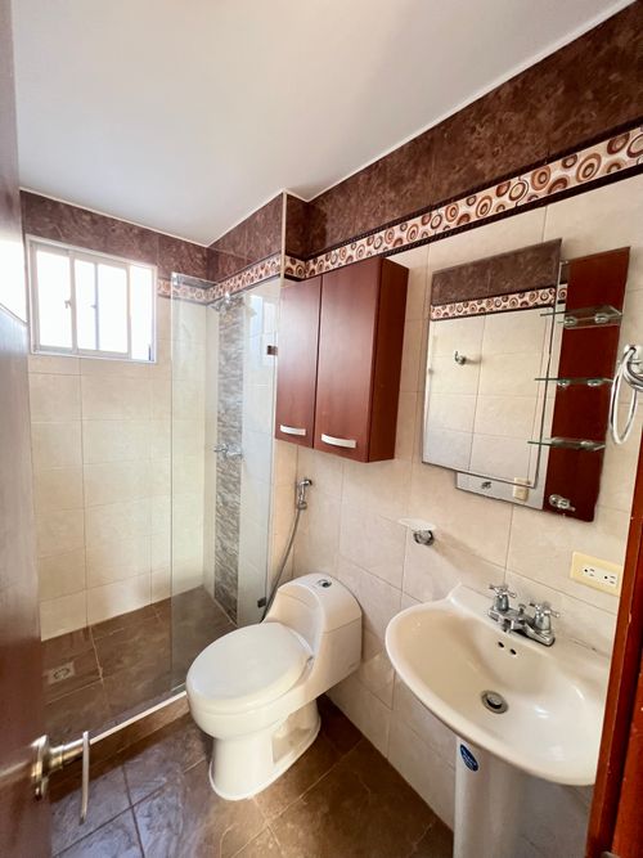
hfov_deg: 89.9
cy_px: 429
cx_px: 322
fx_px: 322
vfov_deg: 106.2
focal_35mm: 13
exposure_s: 1/60
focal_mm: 1.57
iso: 320
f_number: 1.8
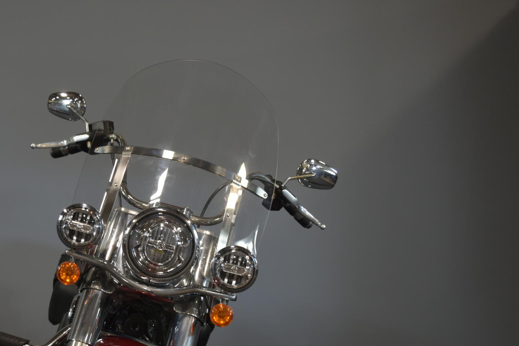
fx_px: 750
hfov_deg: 37.7
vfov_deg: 25.8
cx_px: 163
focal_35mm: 52
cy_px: 249
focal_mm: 22
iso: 400
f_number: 3.8
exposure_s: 1/40
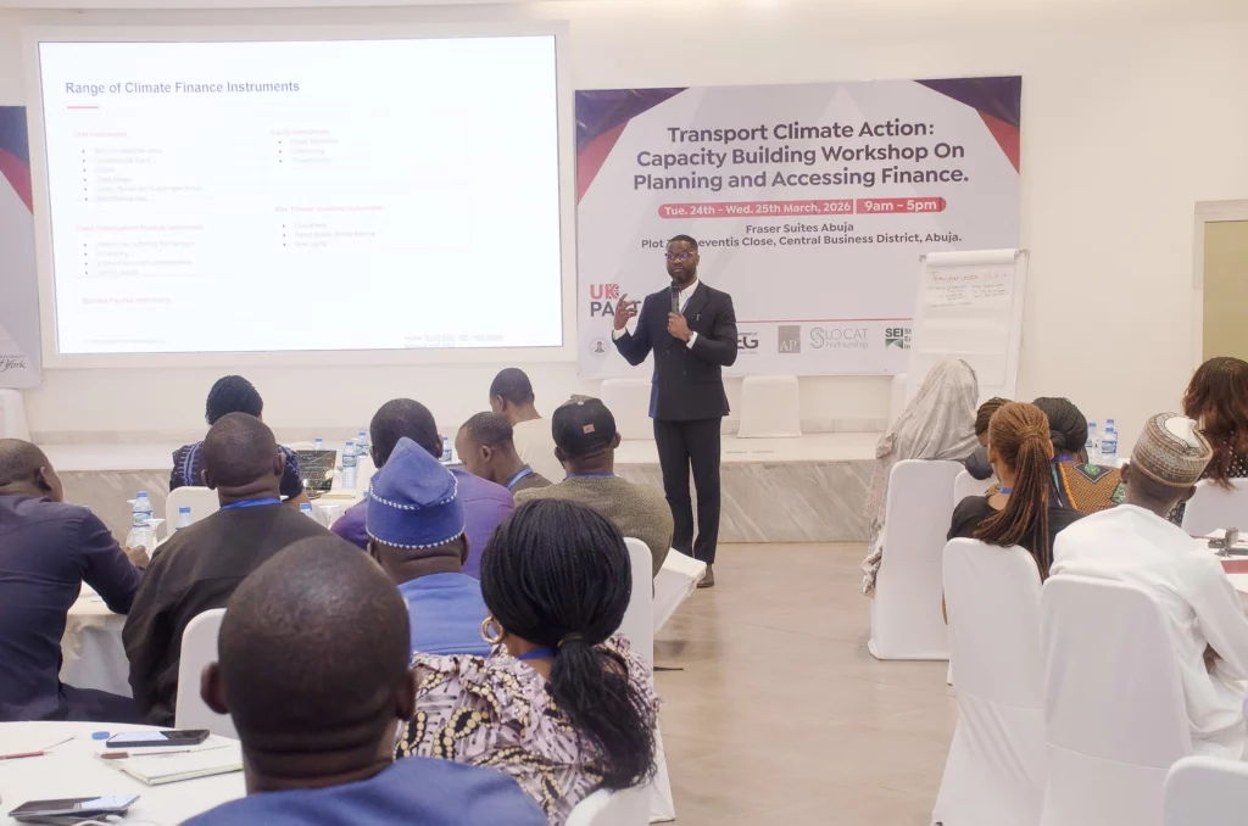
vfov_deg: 25.6
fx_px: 1816
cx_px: 624
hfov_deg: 37.9
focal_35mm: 52
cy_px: 413
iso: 500
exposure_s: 1/100
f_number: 7.1
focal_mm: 35
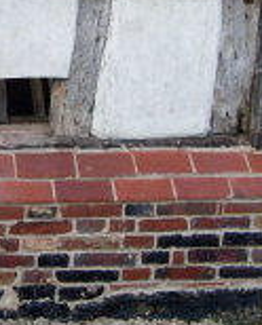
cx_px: -222
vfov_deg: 15.2
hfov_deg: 11.6
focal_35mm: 123
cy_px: -27
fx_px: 1188
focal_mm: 6.3
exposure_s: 1/125
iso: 80
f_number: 2.8
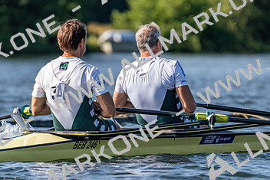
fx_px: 5484
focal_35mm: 731
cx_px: 141
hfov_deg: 2.8
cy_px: 117
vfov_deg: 1.9
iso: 320
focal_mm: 444
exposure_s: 1/1600
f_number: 6.3
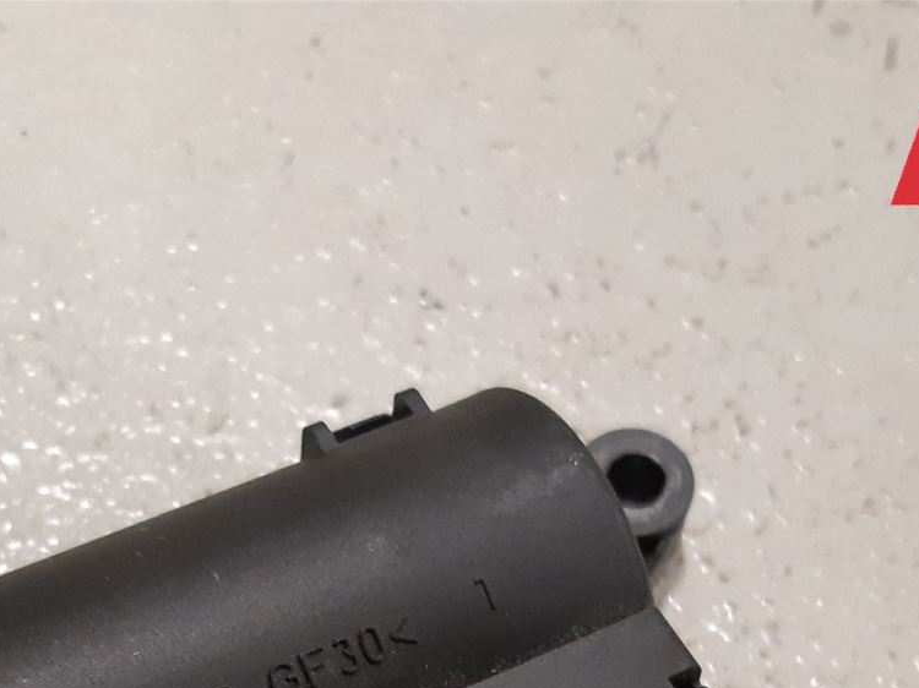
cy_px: 939
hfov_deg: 27.4
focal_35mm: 71
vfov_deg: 18.9
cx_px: 388
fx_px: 1884
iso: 250
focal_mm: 3.93
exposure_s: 1/50
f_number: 1.7
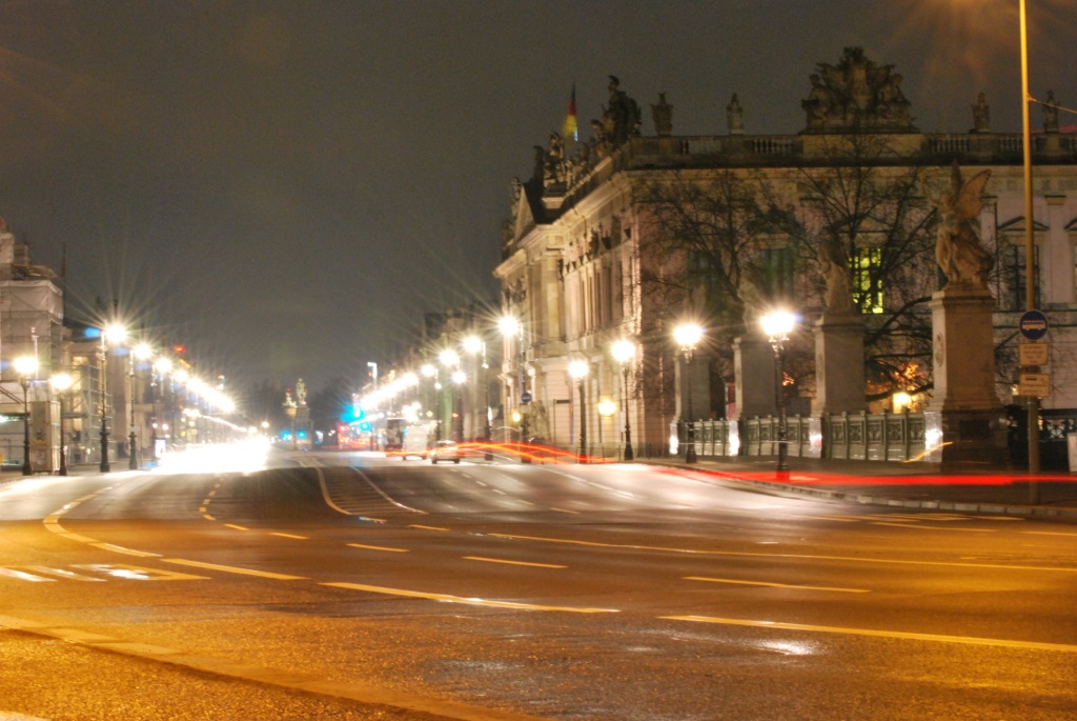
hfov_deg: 24.6
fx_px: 2471
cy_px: 360
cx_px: 538
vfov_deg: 16.6
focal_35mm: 82
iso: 800
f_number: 22
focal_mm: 55
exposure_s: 10
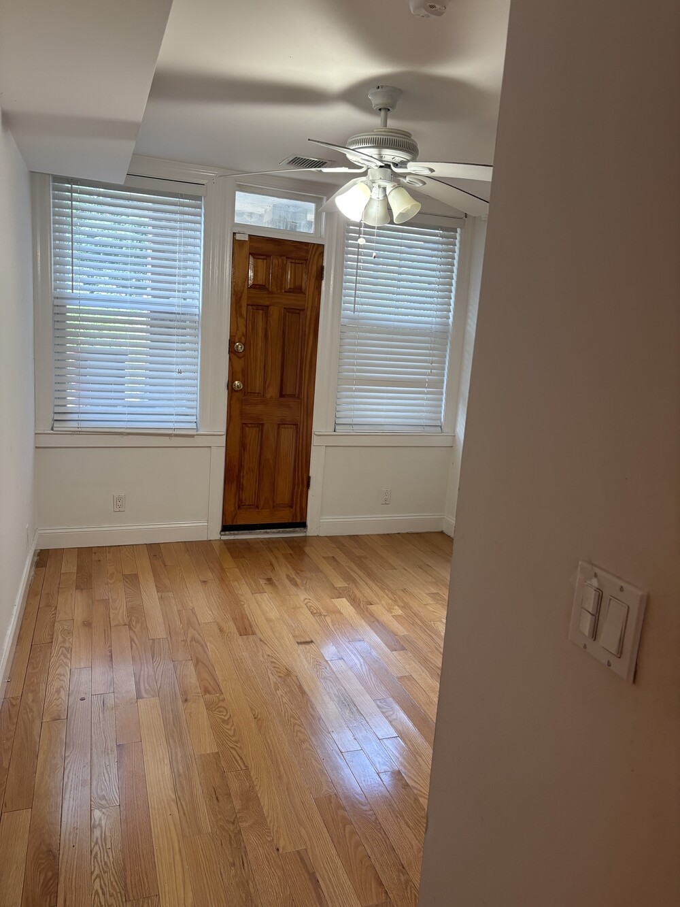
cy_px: 454
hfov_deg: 53.1
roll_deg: -4.3
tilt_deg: -9.7
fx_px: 681
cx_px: 340
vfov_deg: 67.3
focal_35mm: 26
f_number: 1.6
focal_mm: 5.96
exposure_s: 1/60
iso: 160
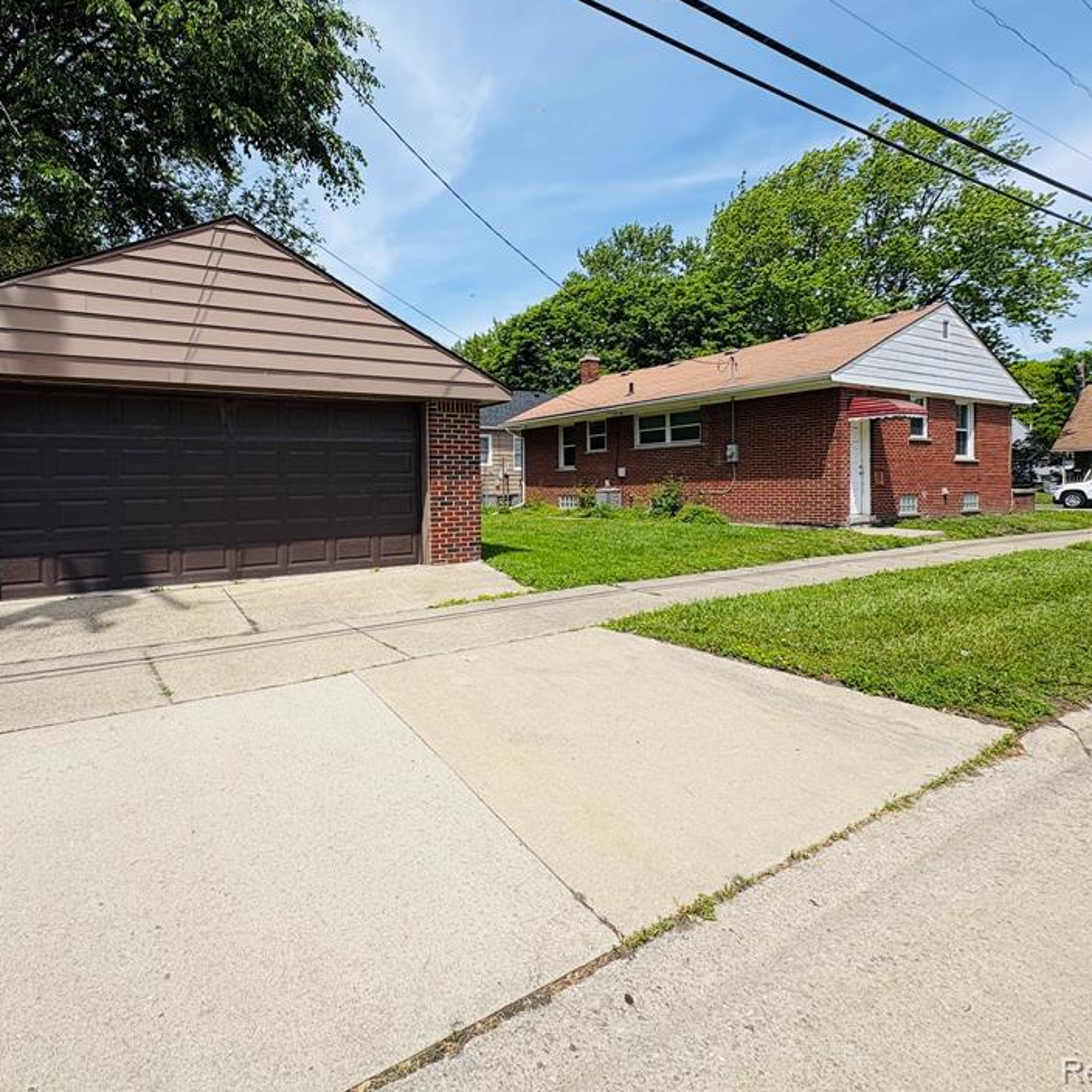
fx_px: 642
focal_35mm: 18
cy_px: 499
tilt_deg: -0.8
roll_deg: +1.1
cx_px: 423
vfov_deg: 80.6
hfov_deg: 79.5
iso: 50
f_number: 2.2
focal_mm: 2.22
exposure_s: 1/1789
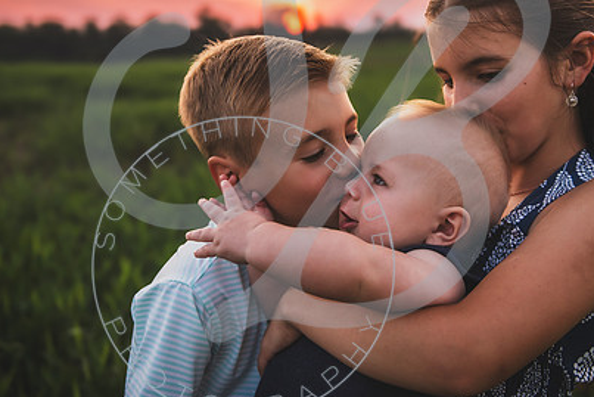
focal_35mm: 46
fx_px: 759
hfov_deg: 42.7
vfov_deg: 29.1
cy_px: 144
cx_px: 317
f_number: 2.8
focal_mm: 32
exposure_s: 1/1000
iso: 200
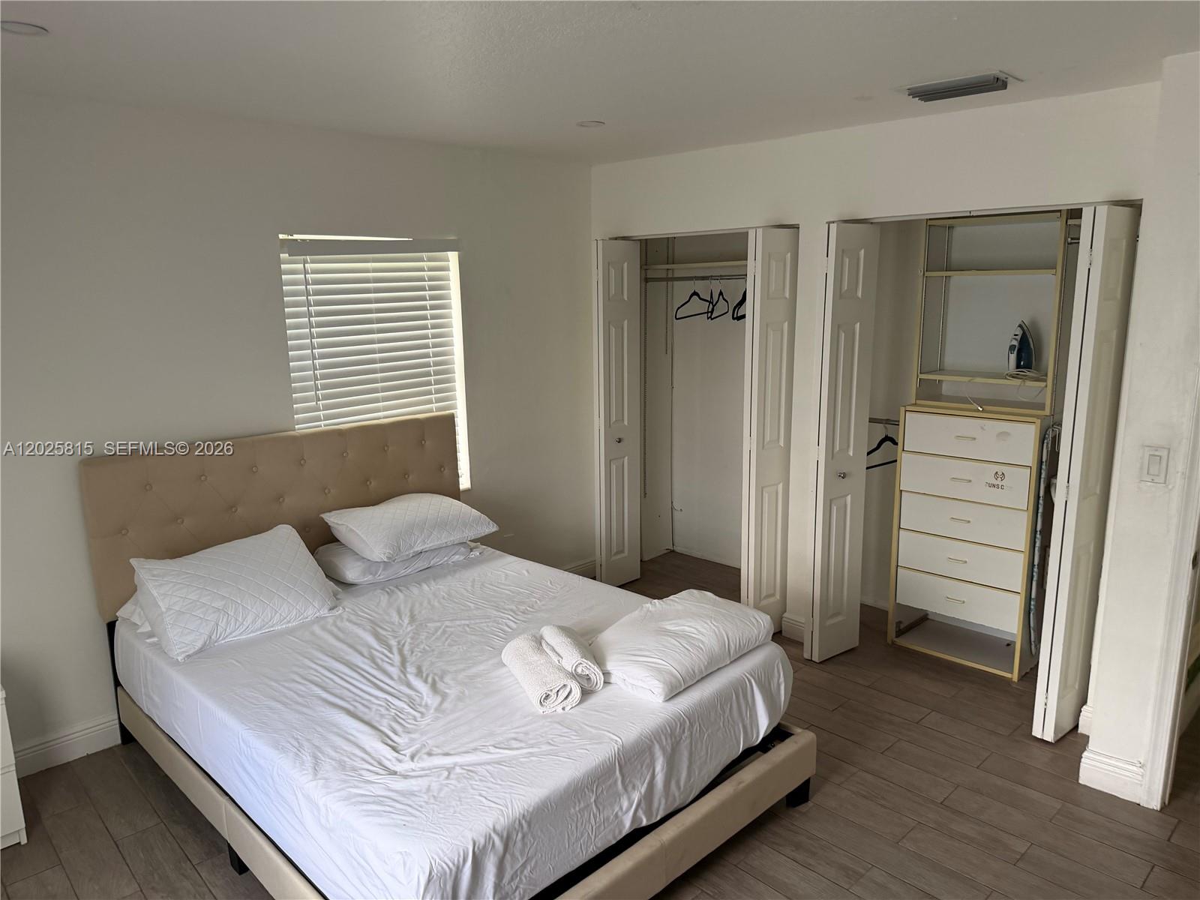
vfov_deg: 56.8
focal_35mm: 24
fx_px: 832
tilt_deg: -11.5
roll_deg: +1.4
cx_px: 600
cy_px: 450
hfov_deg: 71.6
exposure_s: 1/60
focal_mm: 6.76
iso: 200
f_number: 1.78
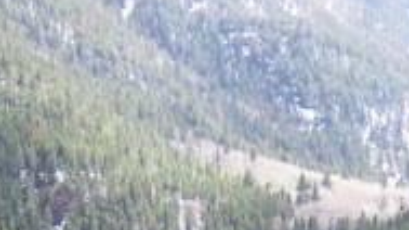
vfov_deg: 7.0
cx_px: 296
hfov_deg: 12.9
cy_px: 496
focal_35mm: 166
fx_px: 1799
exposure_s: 1/320
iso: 160
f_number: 3.1
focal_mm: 7.5
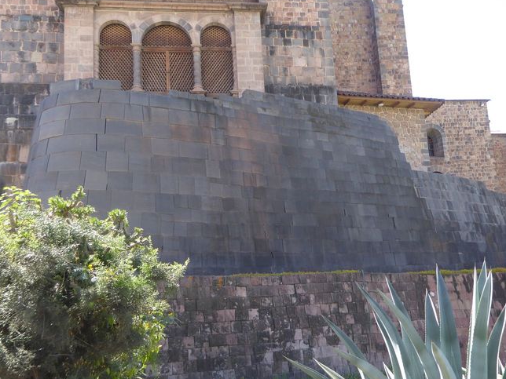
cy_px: 199
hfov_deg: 51.1
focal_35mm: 36
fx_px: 526
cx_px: 295
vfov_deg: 39.6
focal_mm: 5
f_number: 3.5
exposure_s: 1/100
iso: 80
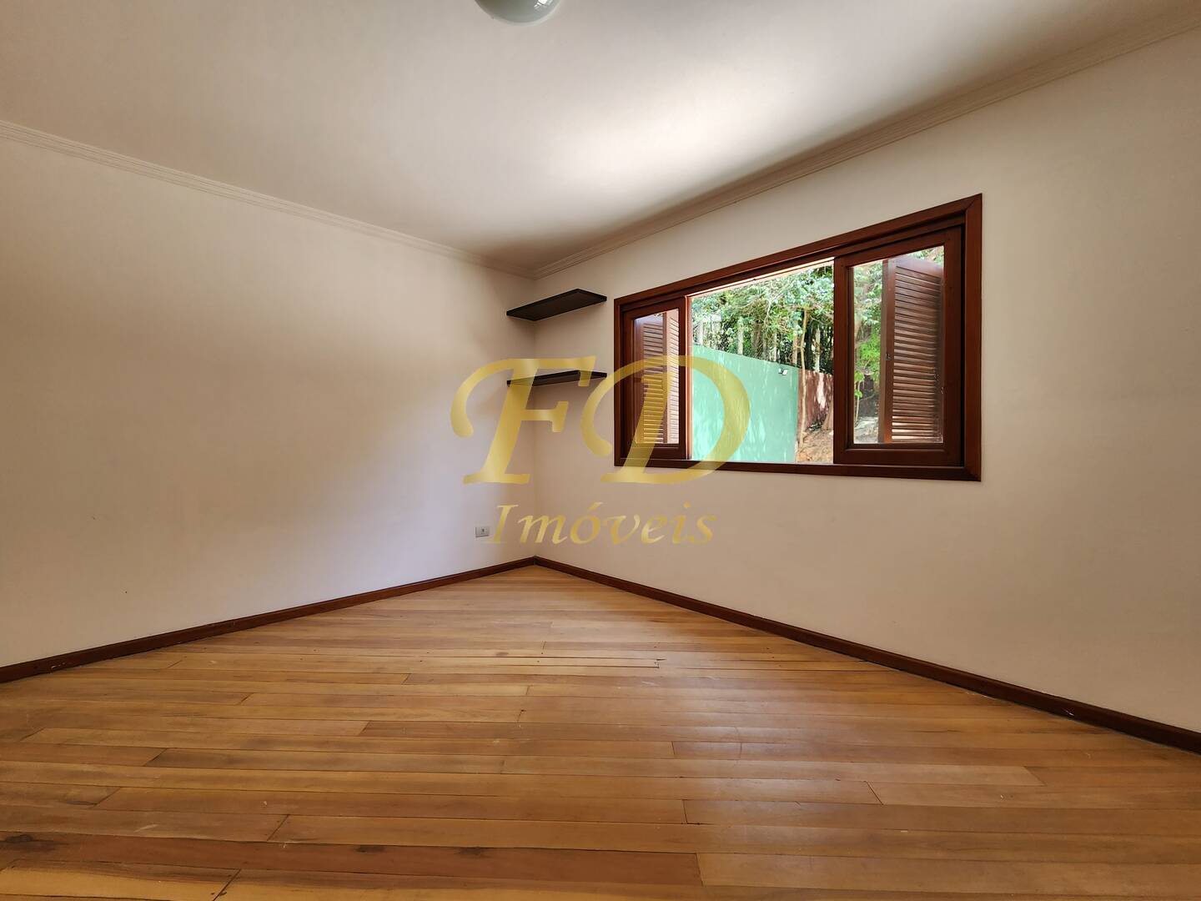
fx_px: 451
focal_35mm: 13
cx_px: 600
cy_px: 450
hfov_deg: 106.2
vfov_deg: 89.9
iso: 80
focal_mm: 2.2
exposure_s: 1/120
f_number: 2.2
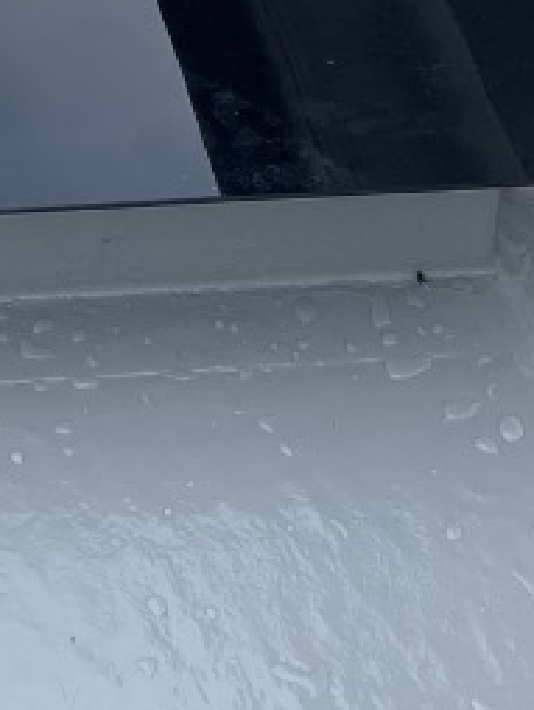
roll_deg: -3.5
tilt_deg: -21.8
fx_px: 2423
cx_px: -296
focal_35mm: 118
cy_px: -816
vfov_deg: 13.6
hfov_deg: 11.9
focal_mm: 5.1
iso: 32
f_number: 1.6
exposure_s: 1/1109
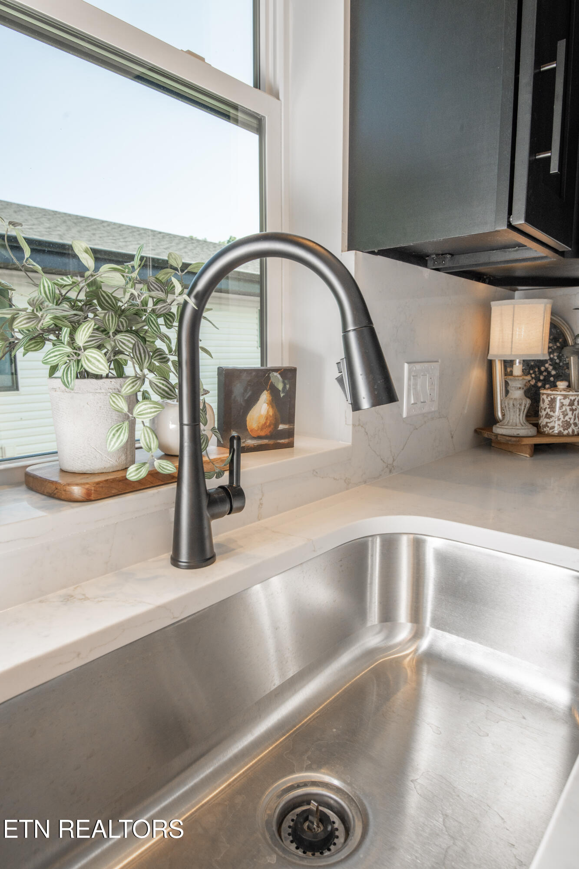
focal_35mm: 22
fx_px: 531
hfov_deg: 57.2
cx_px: 290
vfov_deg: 78.6
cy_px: 434
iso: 400
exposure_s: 1/250
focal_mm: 22
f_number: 9
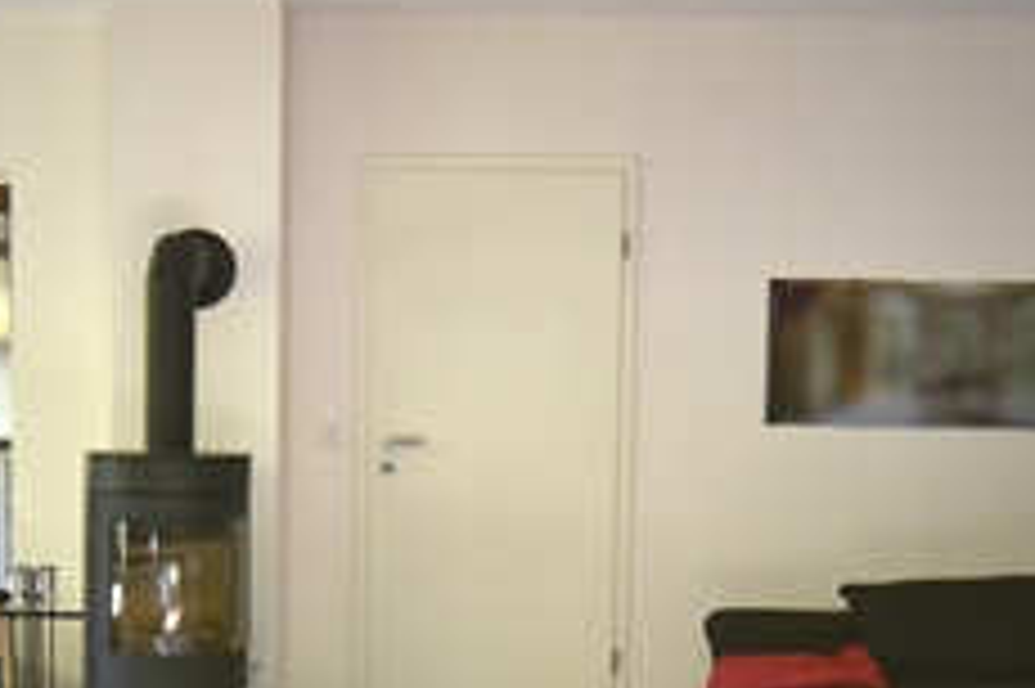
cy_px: 517
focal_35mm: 53
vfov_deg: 25.2
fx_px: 1523
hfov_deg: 37.5
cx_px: 446
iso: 800
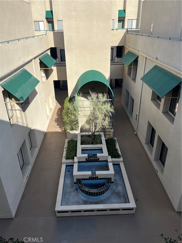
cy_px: 122
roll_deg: +0.8
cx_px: 91
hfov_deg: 53.1
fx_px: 182
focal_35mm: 26
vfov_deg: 67.3
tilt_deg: -26.9
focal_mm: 5.7
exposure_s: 1/2762
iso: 50
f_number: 1.5
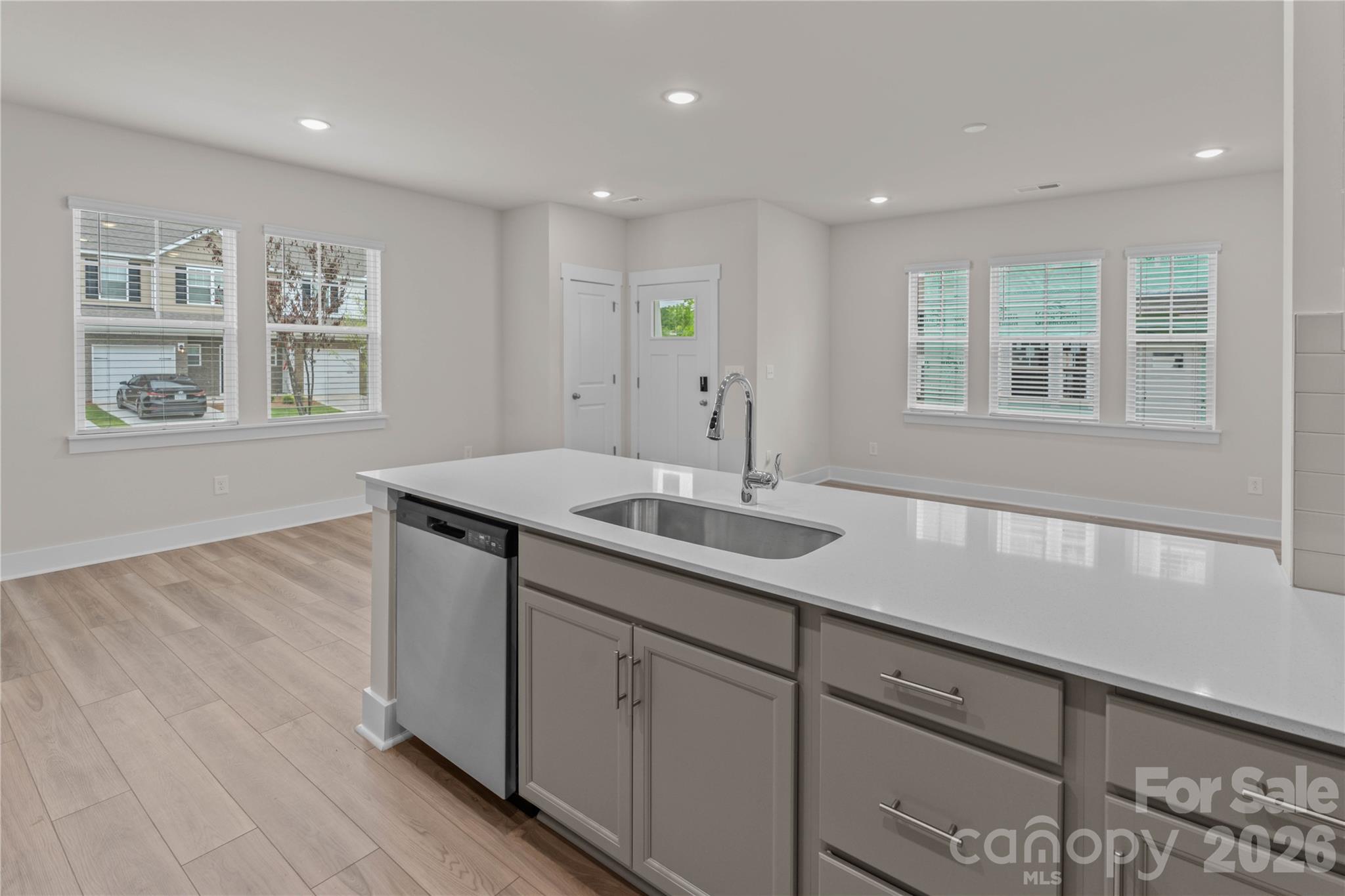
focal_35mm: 17
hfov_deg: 93.3
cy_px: 448
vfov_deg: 70.4
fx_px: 635
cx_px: 672
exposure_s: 1/5
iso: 200
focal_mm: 17
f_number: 7.1
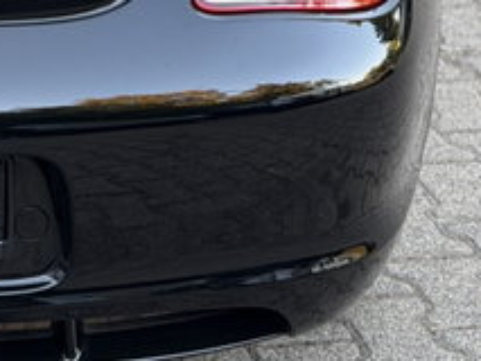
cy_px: -144
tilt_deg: -19.7
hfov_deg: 11.1
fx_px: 2405
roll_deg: +1.9
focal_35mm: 173
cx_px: -178
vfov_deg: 8.4
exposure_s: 1/87
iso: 100
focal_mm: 6.76
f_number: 1.78
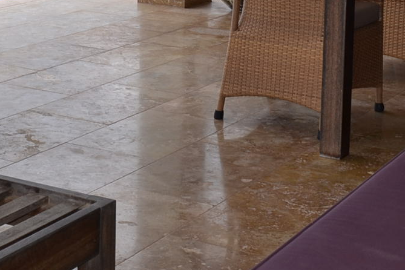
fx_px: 1046
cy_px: -129
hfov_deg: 21.9
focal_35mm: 93
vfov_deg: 13.8
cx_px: 182
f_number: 7.1
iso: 100
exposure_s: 1/200
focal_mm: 18
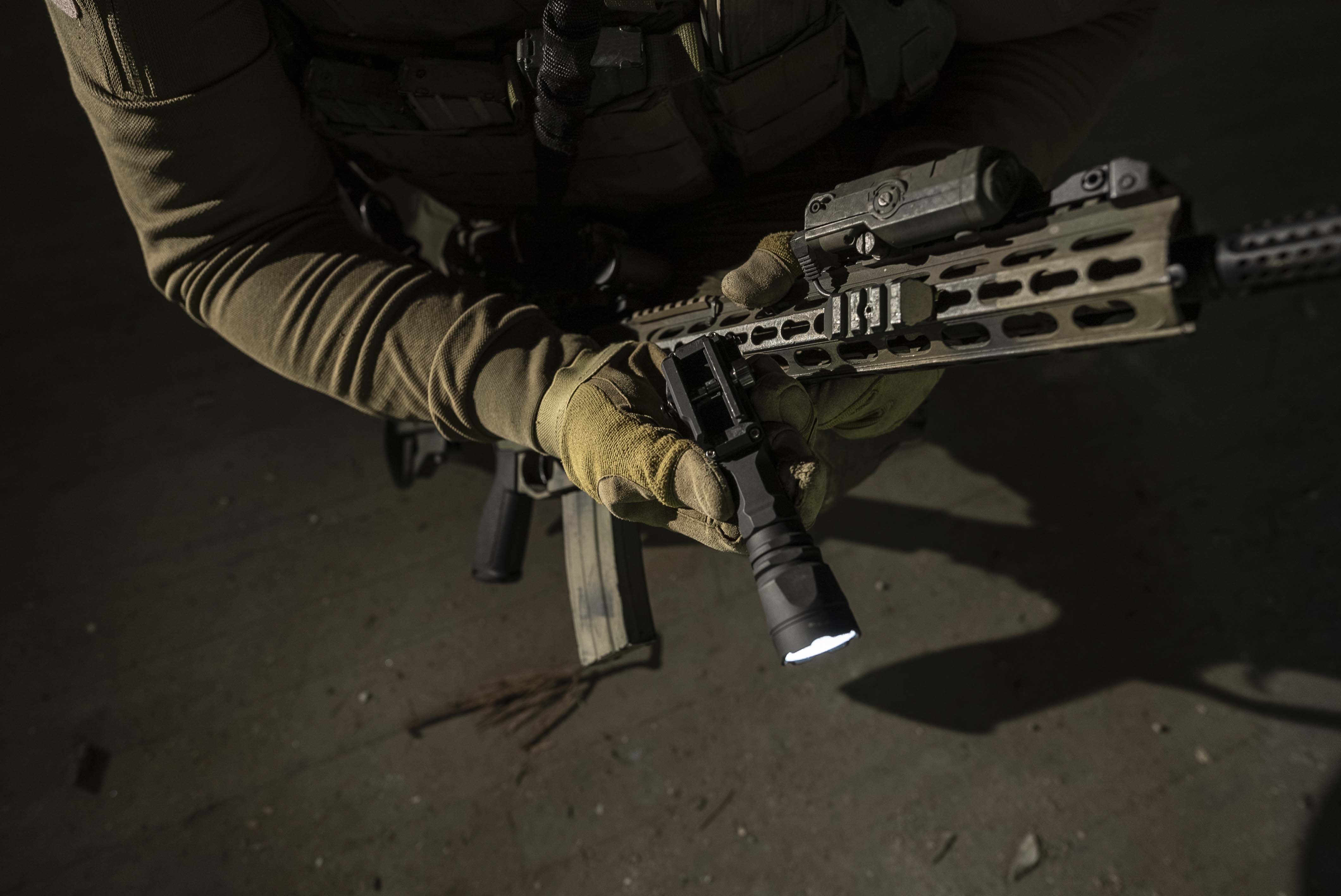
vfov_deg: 62.0
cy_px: 448
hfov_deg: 83.9
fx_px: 745
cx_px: 670
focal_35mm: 20
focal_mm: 20
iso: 1600
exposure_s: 1/50
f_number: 3.2
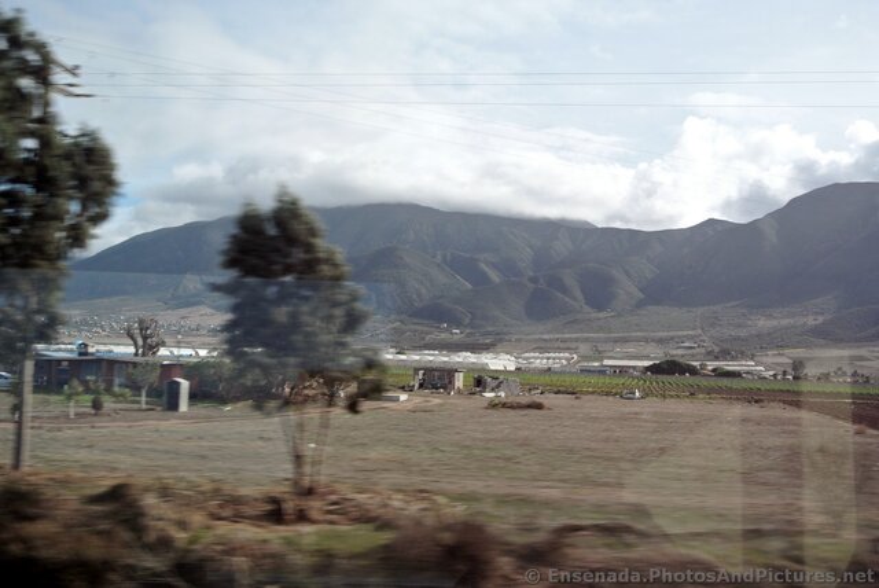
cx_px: 440
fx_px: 978
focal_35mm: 40
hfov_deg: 48.4
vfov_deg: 33.5
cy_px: 294
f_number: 4.2
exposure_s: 1/80
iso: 100
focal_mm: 15.1
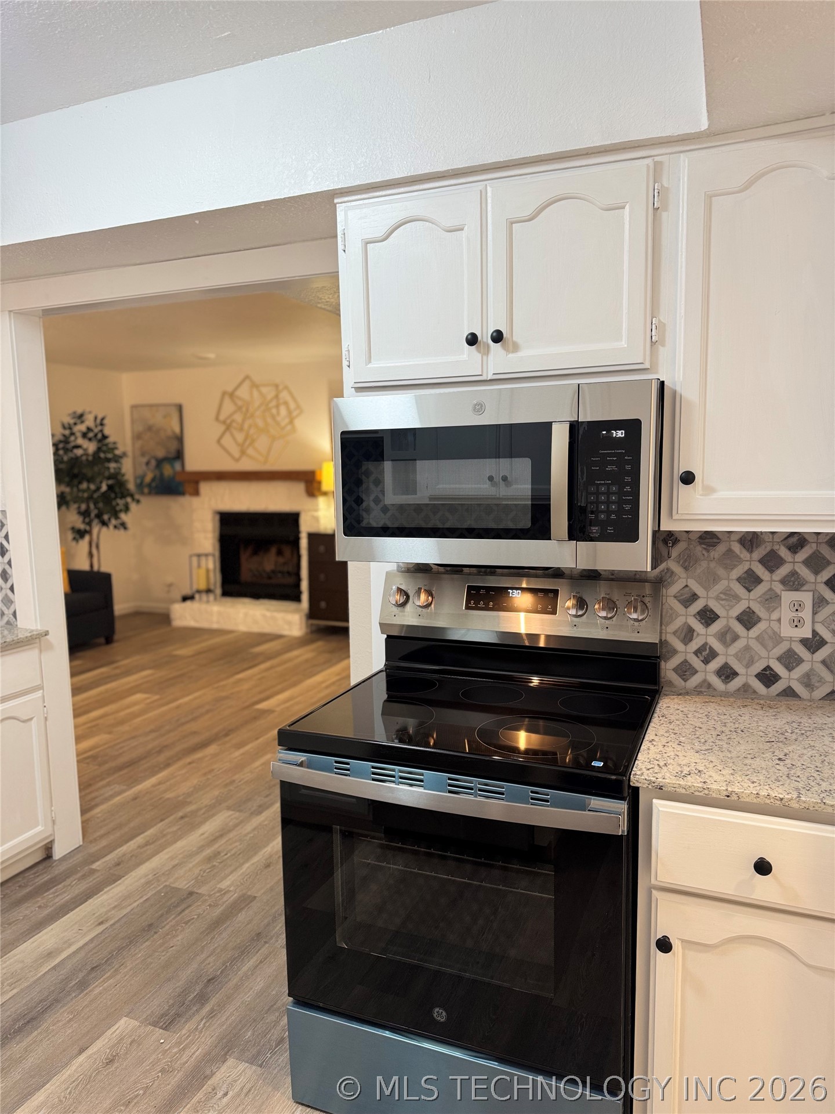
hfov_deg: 56.8
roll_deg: +1.1
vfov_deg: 71.6
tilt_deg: -7.2
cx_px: 418
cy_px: 557
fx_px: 772
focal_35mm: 24
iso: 125
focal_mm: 6.76
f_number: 1.78
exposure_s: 1/60
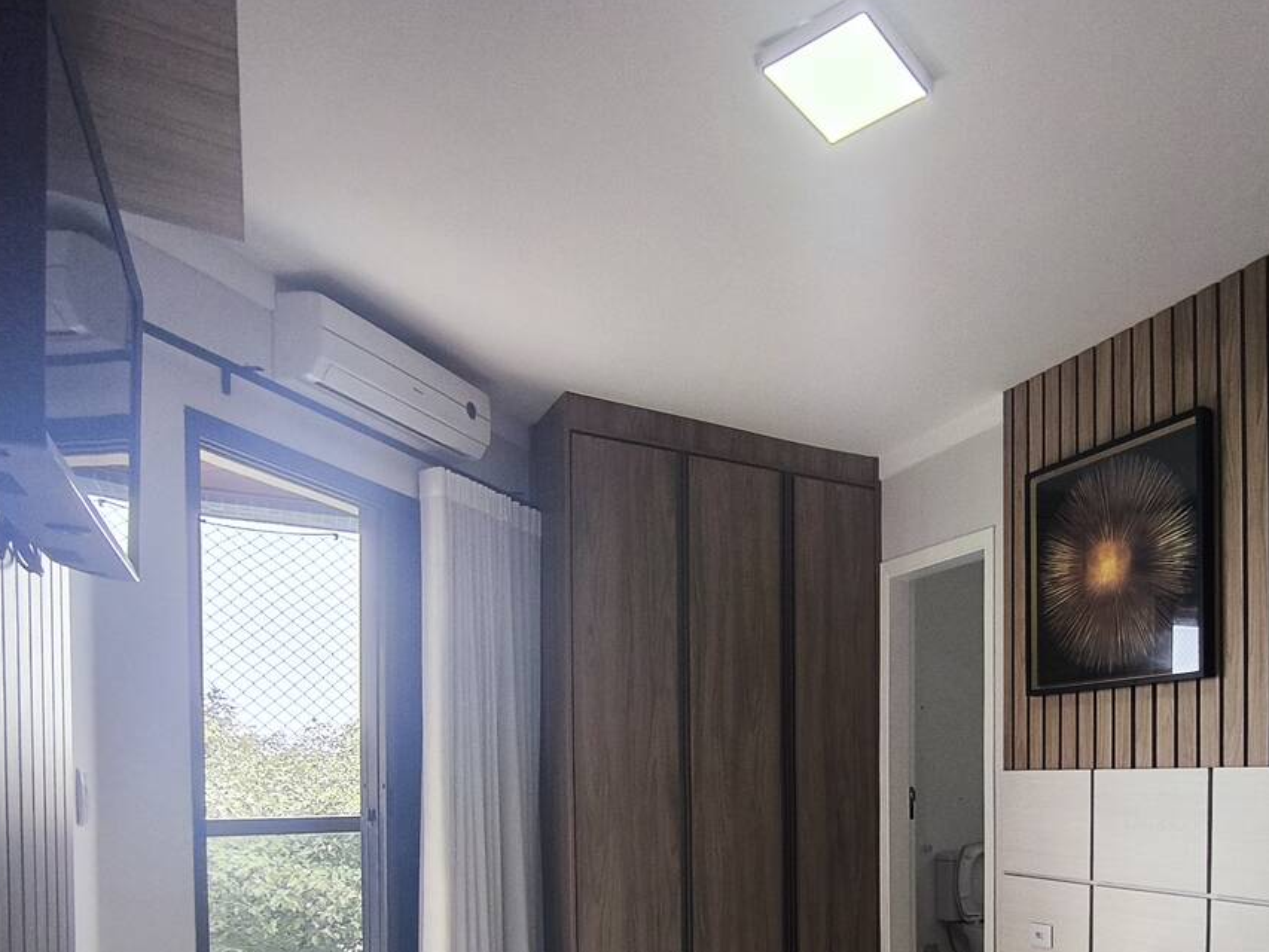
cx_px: 909
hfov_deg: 62.5
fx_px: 990
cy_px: 790
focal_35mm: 27
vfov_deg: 47.9
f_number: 2.2
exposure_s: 1/120
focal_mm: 1.65
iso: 80
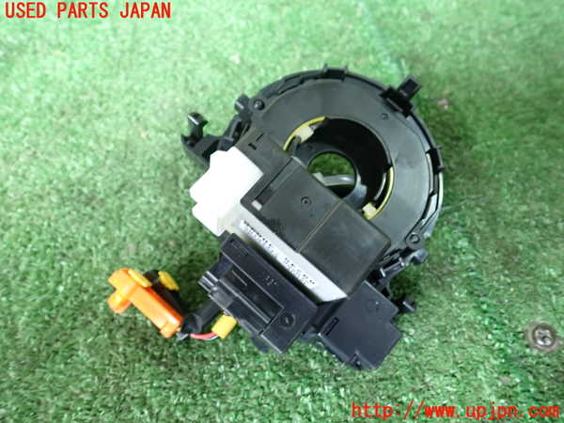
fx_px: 489
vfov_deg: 46.8
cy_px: 212
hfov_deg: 60.0
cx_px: 282
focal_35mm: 30
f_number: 2.3
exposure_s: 1/30
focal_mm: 5.4
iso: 320
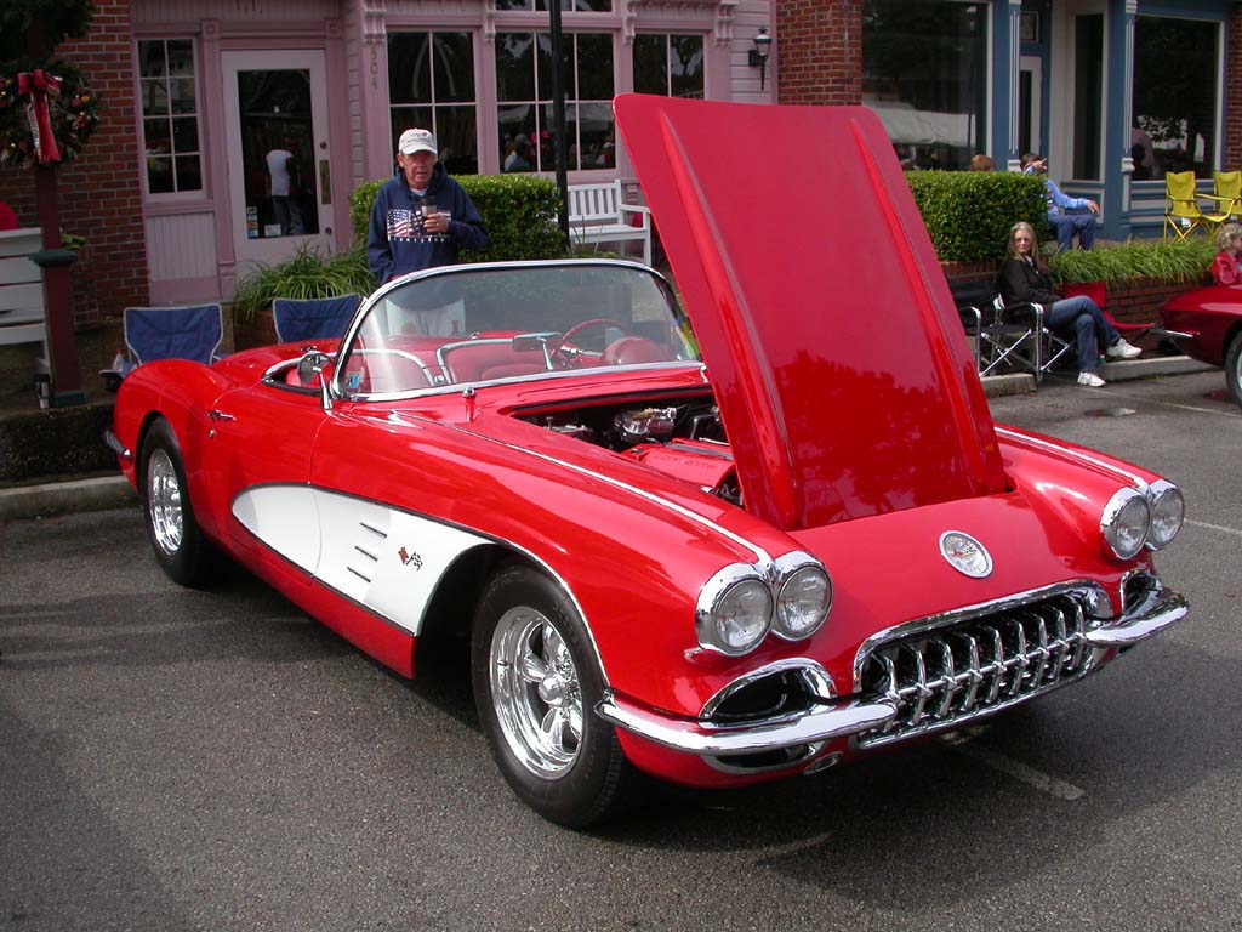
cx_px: 621
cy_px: 466
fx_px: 1363
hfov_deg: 49.0
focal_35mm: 38
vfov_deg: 37.7
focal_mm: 7.85
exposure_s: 1/283
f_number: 6
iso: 100
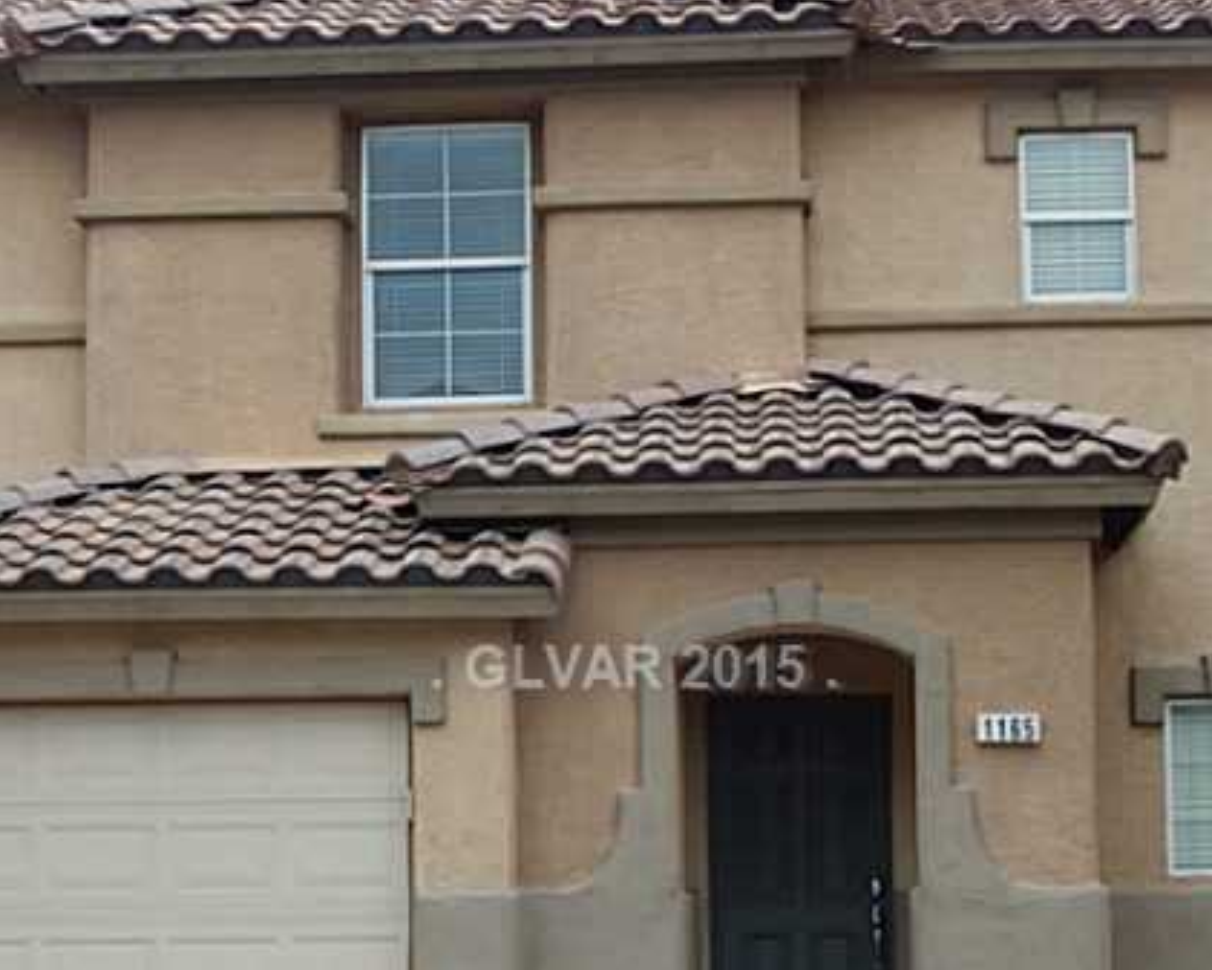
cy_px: 668
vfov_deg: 17.2
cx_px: 639
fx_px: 3193
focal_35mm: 89
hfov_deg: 21.5
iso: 125
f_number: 3.7
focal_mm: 8.6
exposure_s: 1/800
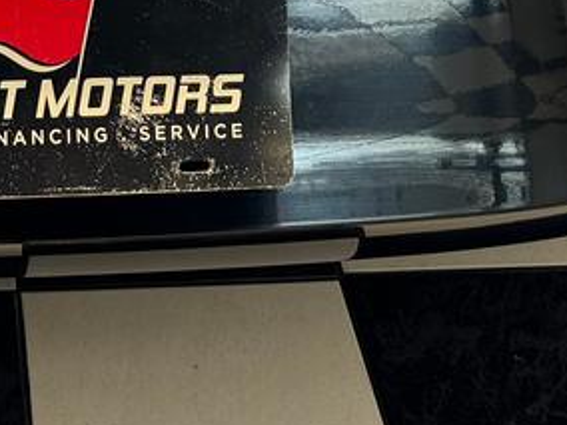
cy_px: -521
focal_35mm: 108
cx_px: -10
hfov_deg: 17.7
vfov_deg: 11.7
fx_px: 1769
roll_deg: +0.7
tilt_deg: -18.4
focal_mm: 6.76
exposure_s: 1/60
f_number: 1.78
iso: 100
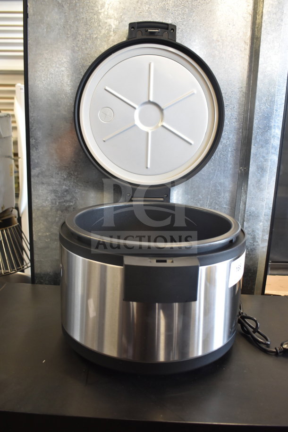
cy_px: 216
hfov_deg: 41.7
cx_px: 144
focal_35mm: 32
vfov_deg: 59.5
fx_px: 378
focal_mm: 21
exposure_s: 1/30
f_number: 3.8
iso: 800
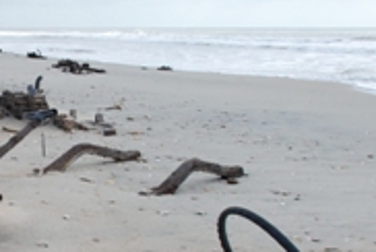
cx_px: -25
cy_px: 192
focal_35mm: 74
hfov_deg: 25.5
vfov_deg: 18.4
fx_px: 774
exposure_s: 1/500
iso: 800
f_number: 11
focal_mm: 20
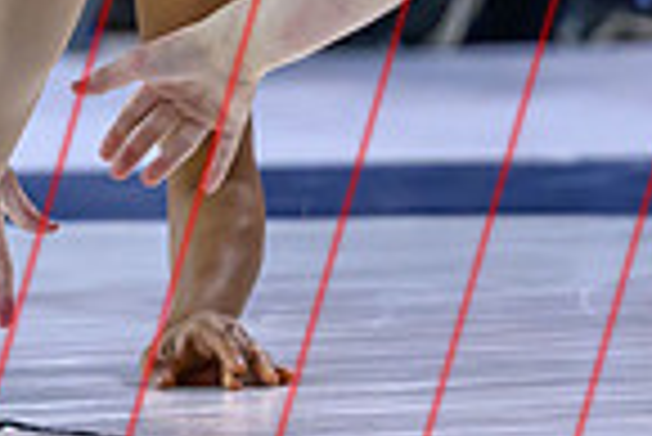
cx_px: -106
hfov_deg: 3.4
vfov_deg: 2.2
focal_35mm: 612
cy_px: -352
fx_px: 11095
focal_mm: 110
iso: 2500
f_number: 2.8
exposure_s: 1/800
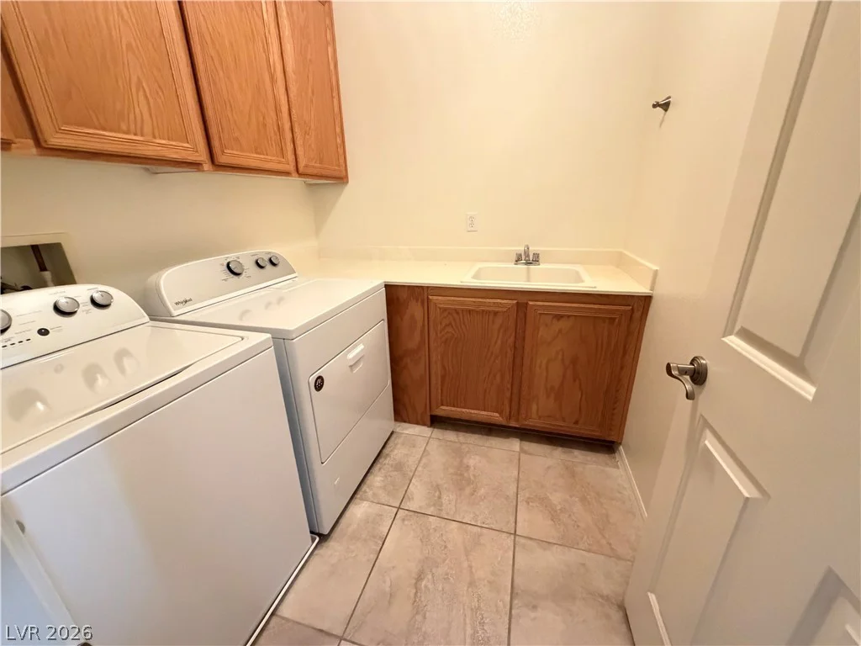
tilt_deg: -20.4
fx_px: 348
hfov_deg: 102.1
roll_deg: +2.0
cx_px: 430
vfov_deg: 85.7
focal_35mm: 14
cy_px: 323
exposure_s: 1/60
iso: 1000
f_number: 2.2
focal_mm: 2.22
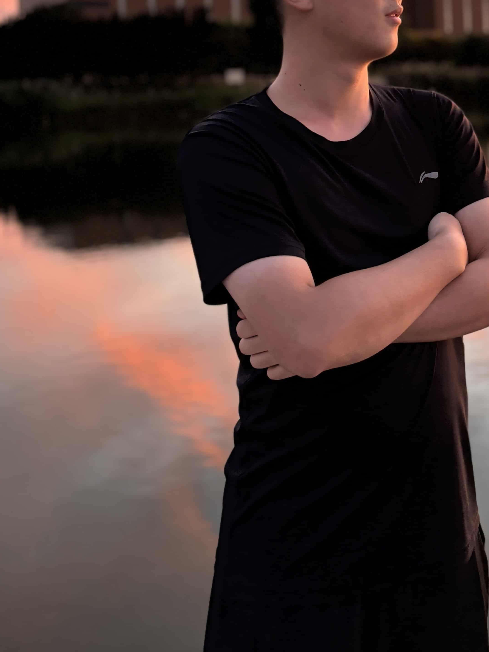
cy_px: 44
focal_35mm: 52
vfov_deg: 34.4
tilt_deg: +2.4
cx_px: 461
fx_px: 979
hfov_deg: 26.8
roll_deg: +0.2
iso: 125
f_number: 1.6
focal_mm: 5.96
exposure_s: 1/121
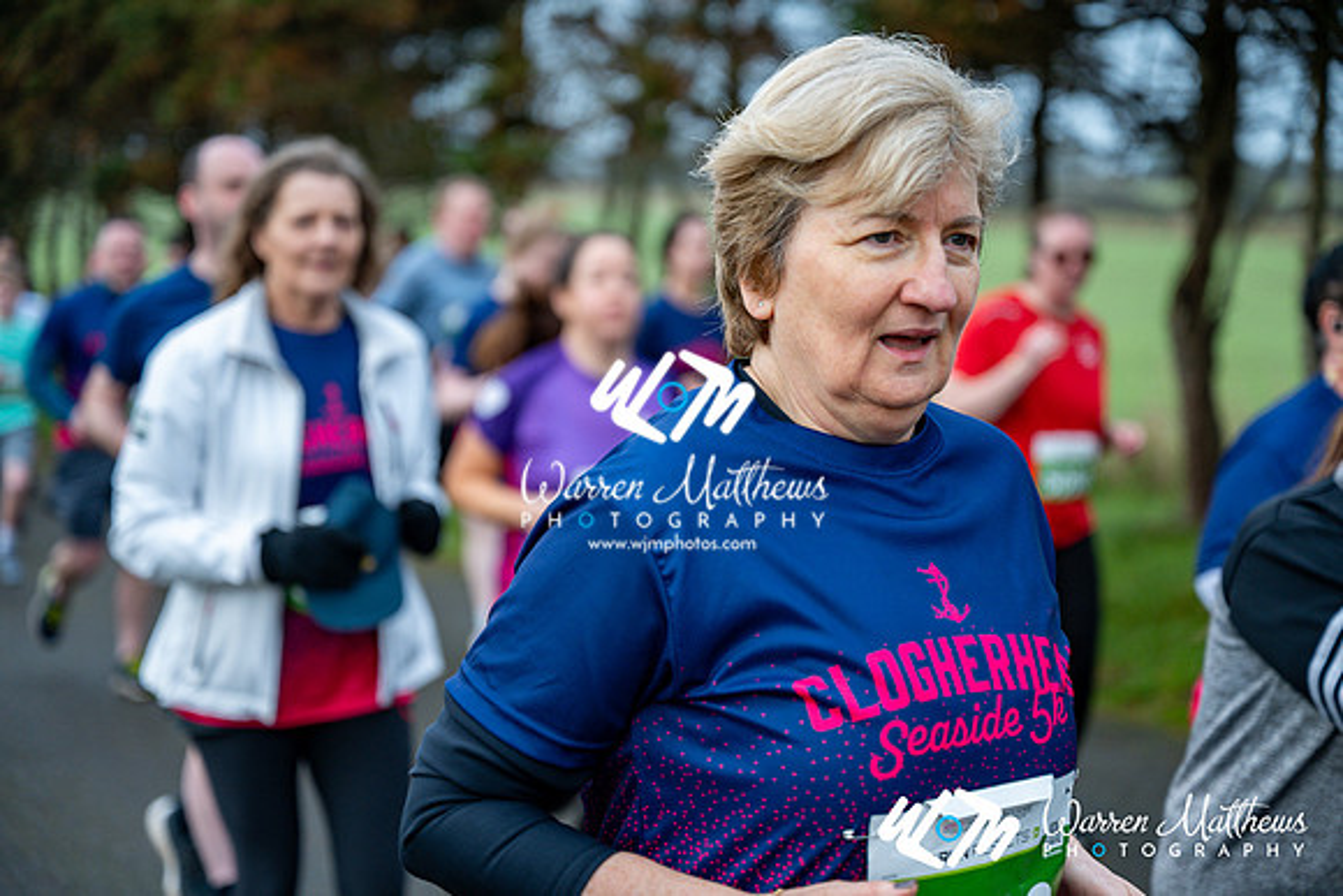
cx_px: 672
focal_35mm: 70
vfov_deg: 19.5
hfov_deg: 28.8
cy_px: 448
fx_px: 2612
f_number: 2.8
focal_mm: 70
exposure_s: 1/1250
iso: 560
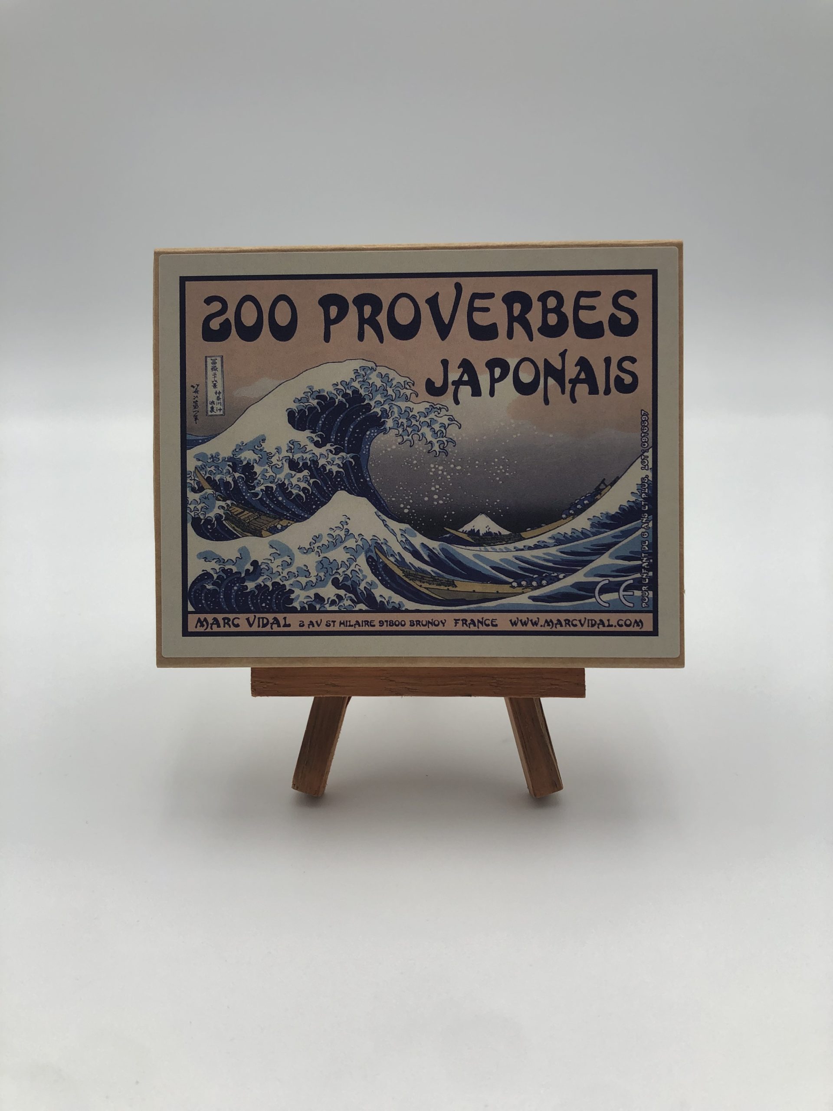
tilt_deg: -18.3
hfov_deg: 49.7
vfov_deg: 63.4
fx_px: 898
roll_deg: +0.0
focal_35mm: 28
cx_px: 416
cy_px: 556
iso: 20
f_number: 1.8
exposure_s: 1/436
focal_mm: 3.99
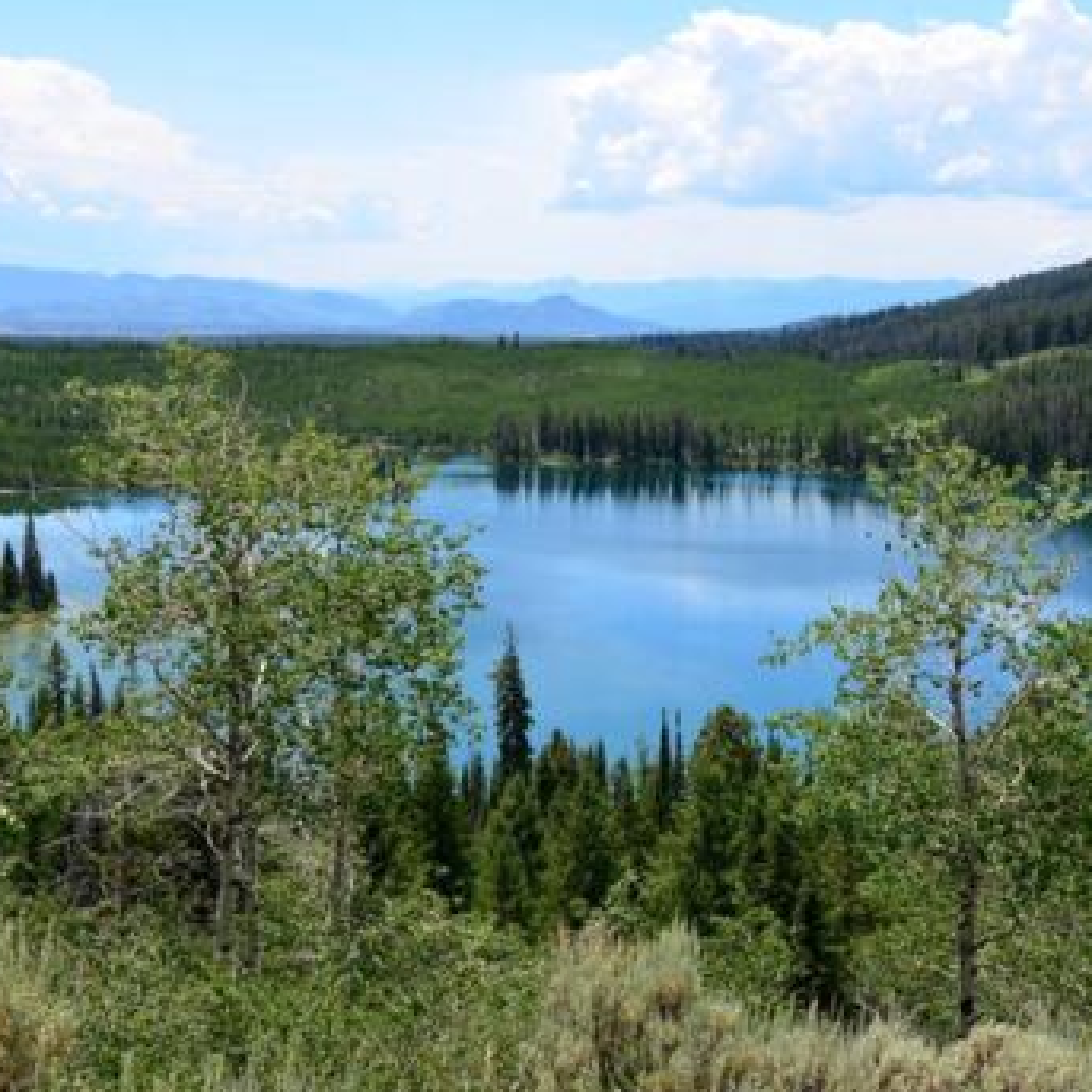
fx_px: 2034
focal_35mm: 57
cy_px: 565
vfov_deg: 30.0
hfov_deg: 29.6
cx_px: 825
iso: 200
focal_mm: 24
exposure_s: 1/400
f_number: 10
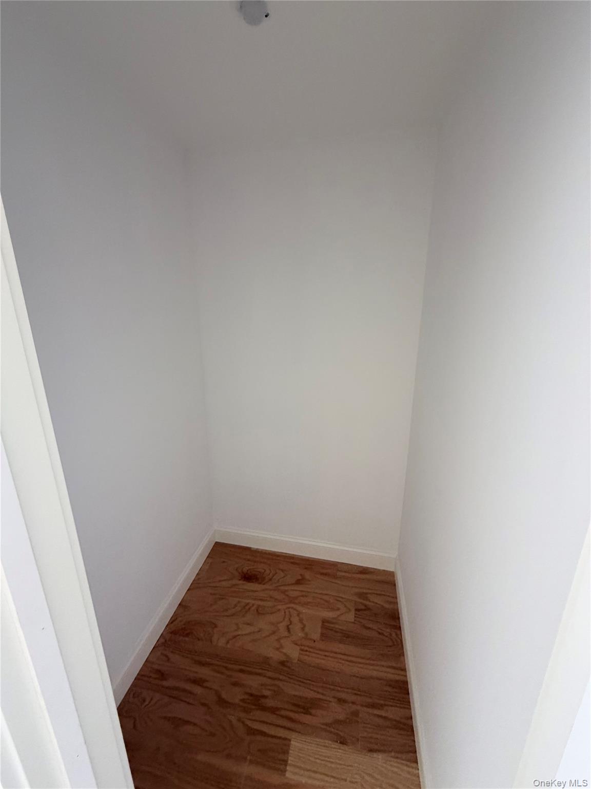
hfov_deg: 85.7
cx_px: 296
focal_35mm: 14
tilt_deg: -13.4
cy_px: 394
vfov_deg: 102.1
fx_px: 319
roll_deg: -0.5
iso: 320
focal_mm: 2.22
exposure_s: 1/102
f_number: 2.2
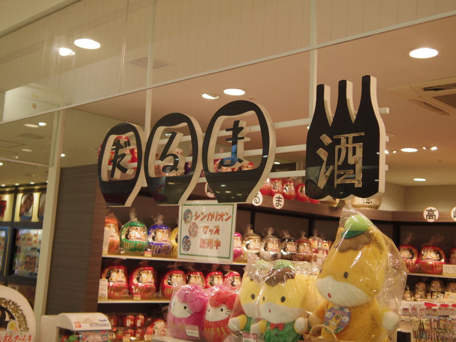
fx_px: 619
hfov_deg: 40.4
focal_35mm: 47
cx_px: 228
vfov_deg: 30.9
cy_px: 171
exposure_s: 1/125
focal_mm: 8.5
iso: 250
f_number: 1.9
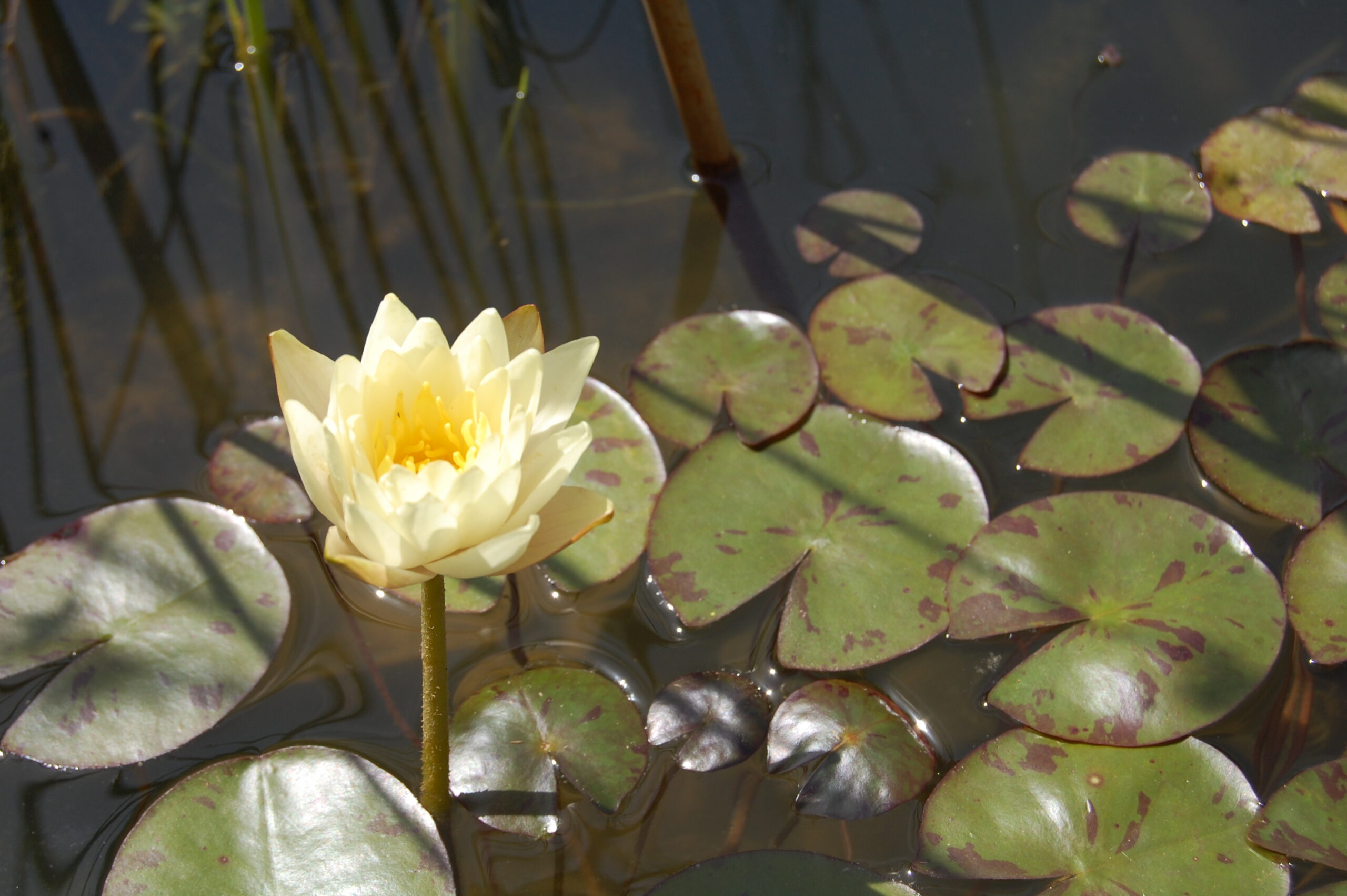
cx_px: 674
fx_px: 2579
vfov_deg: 19.7
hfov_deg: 29.3
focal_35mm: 69
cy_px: 448
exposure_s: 1/400
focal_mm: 46
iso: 200
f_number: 10
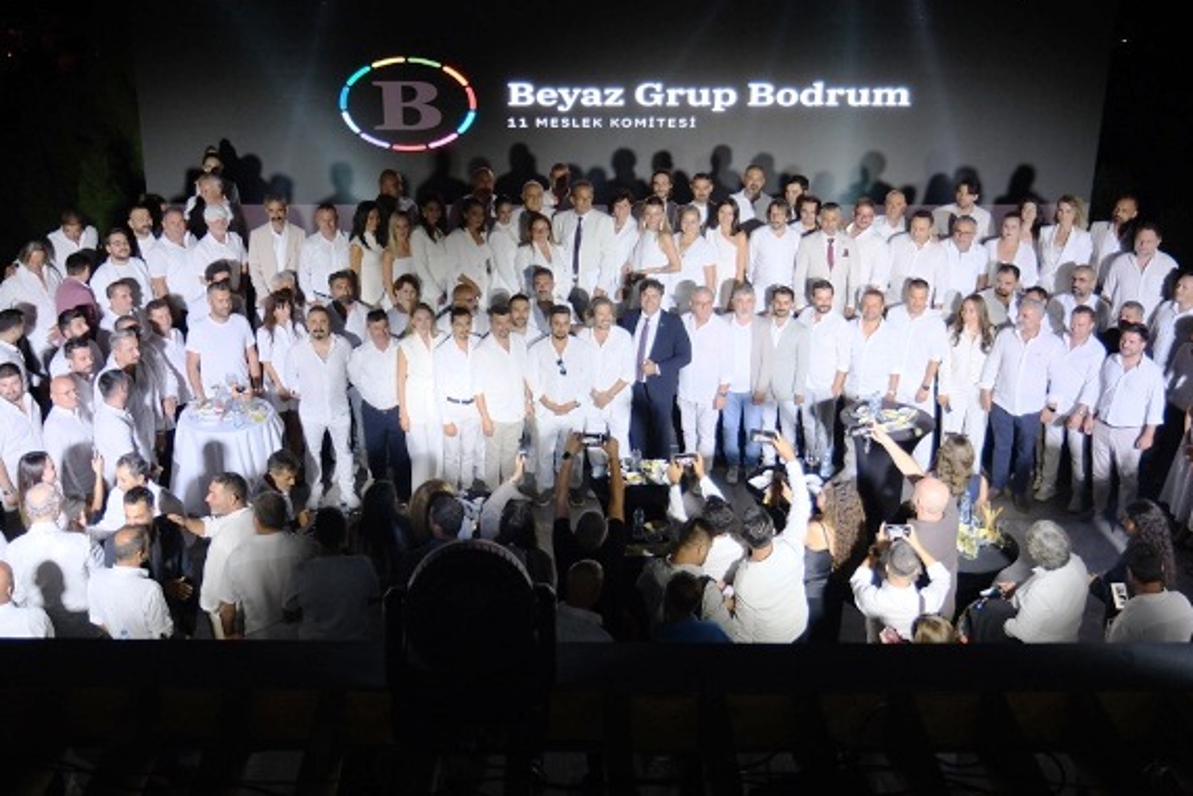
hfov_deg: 46.3
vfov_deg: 31.8
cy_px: 327
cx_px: 549
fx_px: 1392
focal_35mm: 42
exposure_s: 1/125
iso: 1250
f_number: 2.8
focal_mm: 20
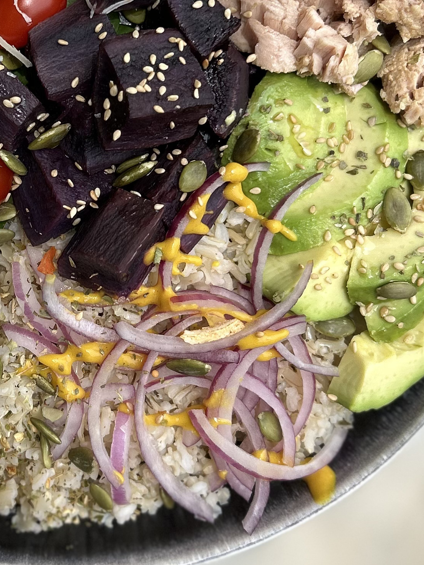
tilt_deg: -74.0
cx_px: 75
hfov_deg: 20.4
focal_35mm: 71
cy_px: 123
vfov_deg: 26.9
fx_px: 1160
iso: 50
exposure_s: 1/2404
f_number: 1.5
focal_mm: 5.7
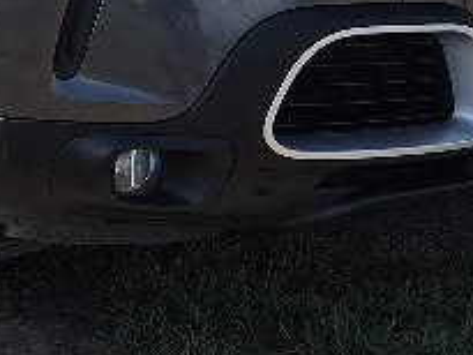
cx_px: -46
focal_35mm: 112
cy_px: -83
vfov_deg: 12.9
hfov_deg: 17.0
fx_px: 1531
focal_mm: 5.4
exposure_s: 1/10000
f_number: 1.8
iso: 80
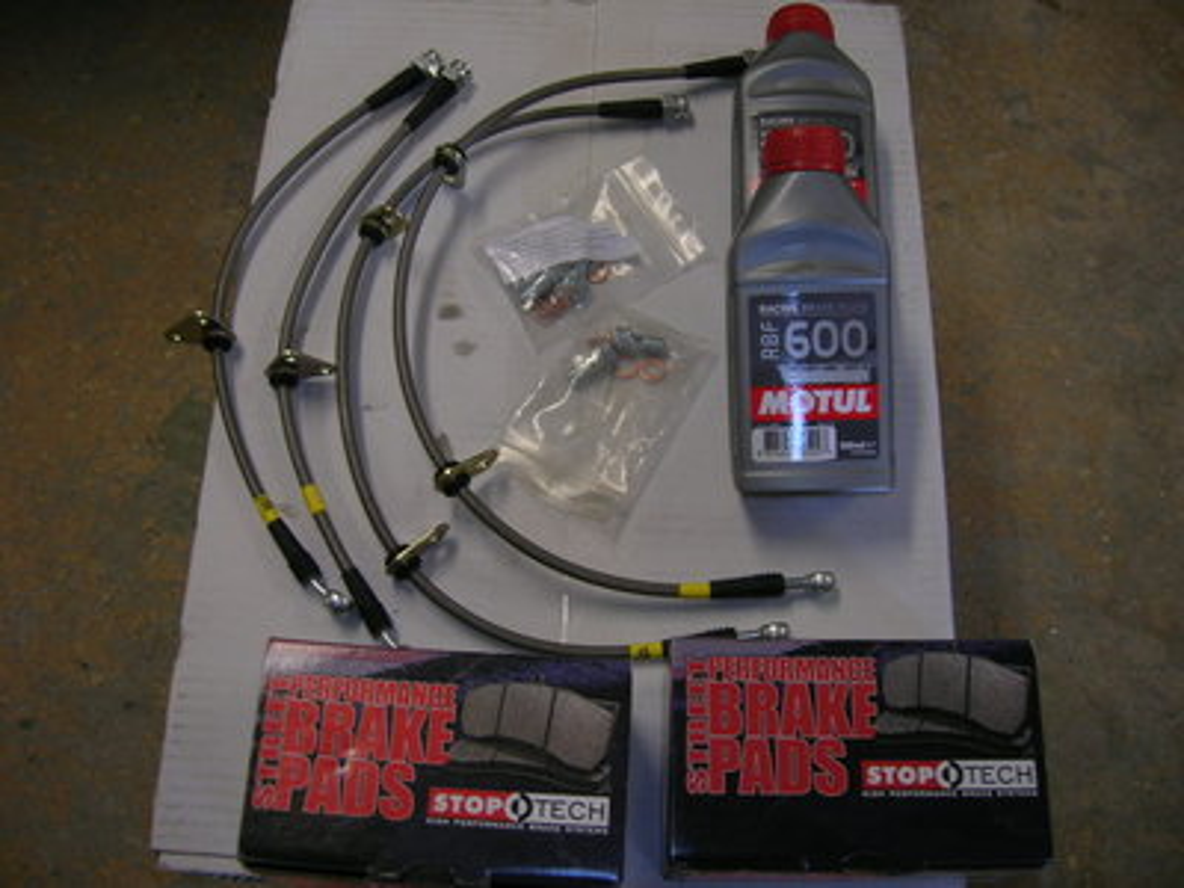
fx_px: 1163
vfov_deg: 41.8
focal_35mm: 34
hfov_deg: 54.0
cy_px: 444
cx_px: 592
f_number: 2.9
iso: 50
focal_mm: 5.7
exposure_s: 1/30
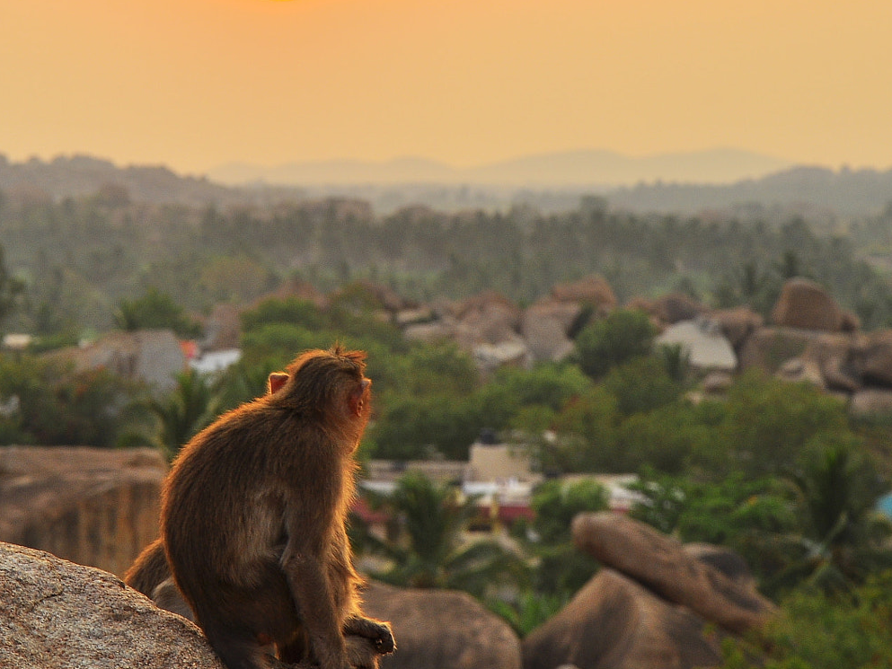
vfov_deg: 6.1
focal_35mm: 244
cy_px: 279
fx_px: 6282
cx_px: 297
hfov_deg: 8.1
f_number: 13
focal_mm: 105
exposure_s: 1/25
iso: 200
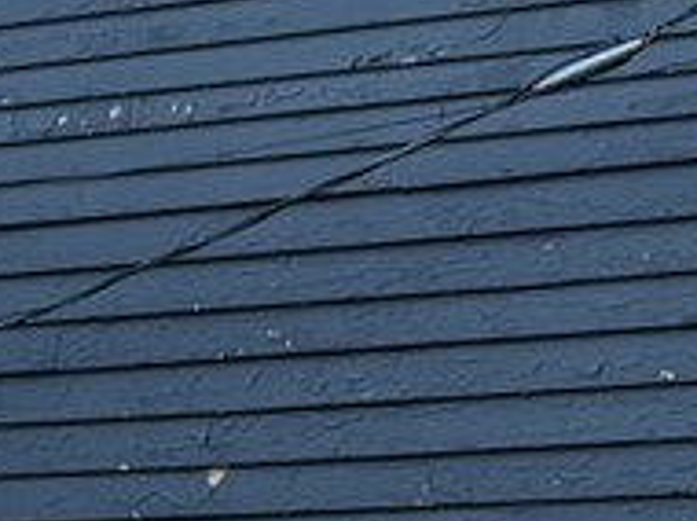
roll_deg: -4.8
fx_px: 5208
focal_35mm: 259
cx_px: 271
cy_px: -246
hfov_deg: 7.7
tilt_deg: +18.3
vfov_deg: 5.7
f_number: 1.78
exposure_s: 1/60
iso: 200
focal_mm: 6.76
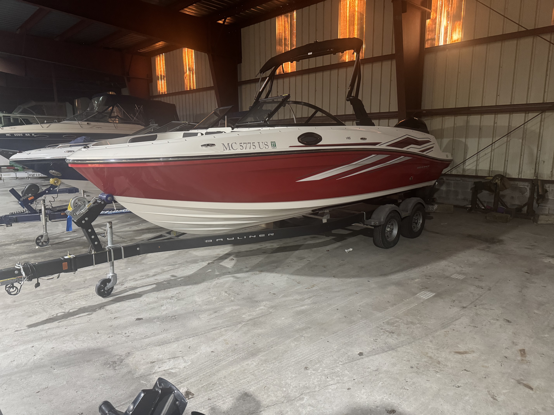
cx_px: 277
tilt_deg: -11.2
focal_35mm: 24
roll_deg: -0.2
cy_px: 208
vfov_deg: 56.8
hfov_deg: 71.6
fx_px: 384
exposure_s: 1/40
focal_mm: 6.76
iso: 640
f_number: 1.78
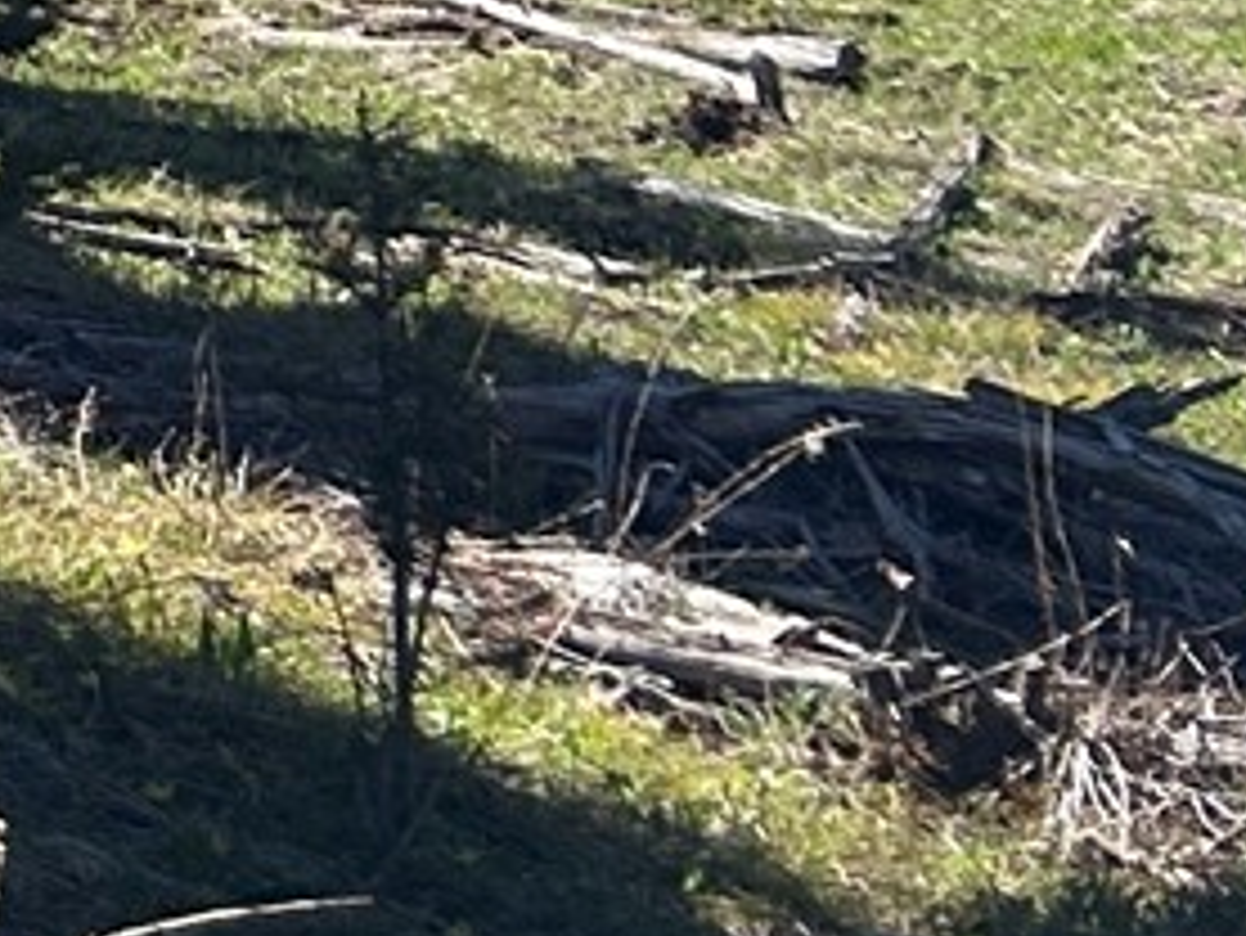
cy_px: -873
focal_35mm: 192
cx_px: -3293
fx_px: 6914
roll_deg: +2.4
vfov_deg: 7.5
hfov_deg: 7.8
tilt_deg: +4.7
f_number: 1.5
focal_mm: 5.7
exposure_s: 1/3165
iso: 50
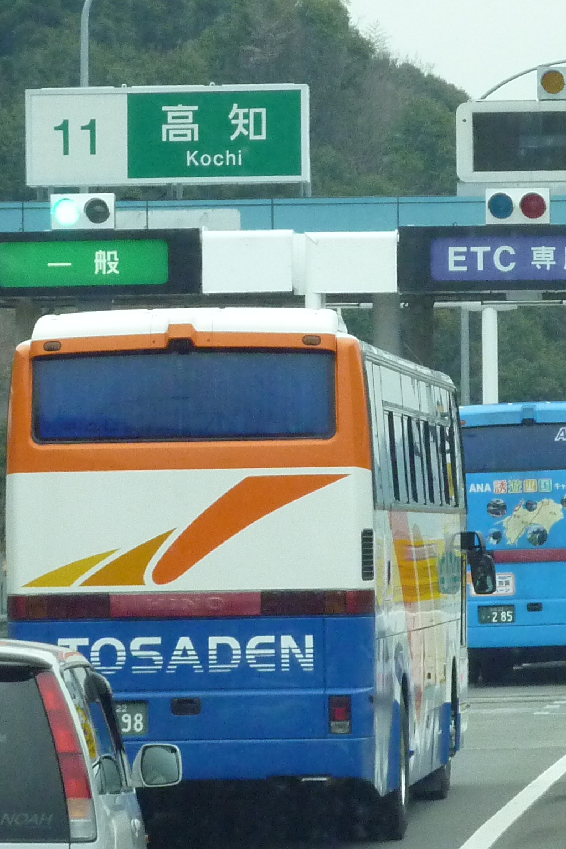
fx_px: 6553
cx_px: 198
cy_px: 424
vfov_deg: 7.4
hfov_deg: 4.9
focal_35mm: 278
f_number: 4.4
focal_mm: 18.2
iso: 320
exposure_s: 1/320
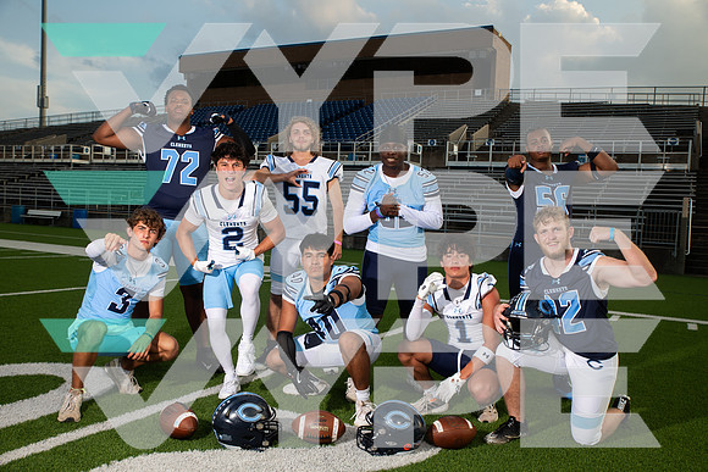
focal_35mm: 34
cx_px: 354
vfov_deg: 38.9
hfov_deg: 55.8
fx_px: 669
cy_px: 236
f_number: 7.1
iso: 160
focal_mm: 34
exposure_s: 1/320
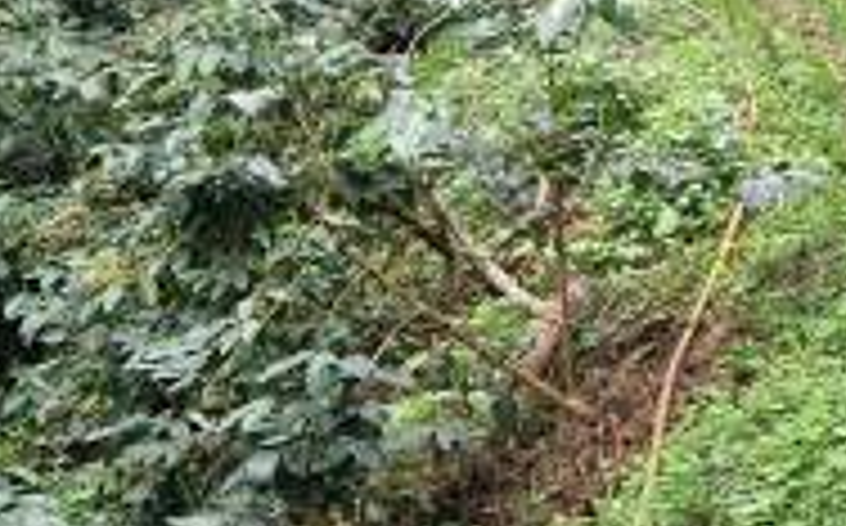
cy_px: -270
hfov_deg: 16.0
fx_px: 2994
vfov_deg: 9.7
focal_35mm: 130
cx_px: 630
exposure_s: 1/110
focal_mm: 5.4
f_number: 1.8
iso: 50
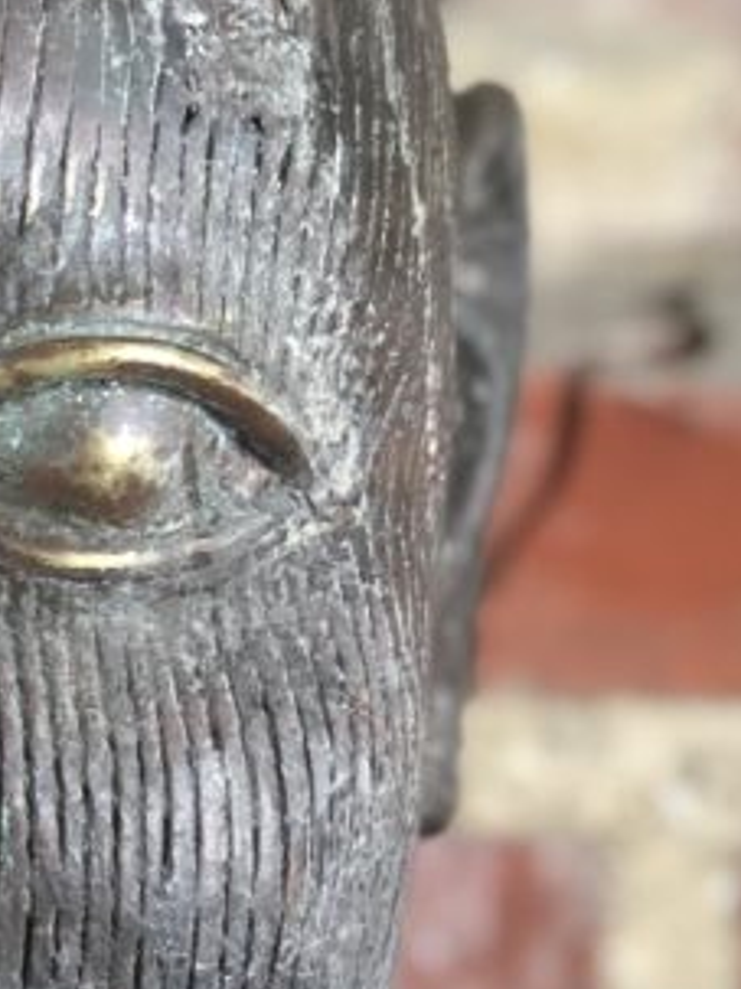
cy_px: 871
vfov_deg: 11.2
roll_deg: -0.2
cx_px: -186
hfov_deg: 8.3
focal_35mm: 176
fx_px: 5027
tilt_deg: -12.6
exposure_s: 1/33
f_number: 2.4
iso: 80
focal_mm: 6
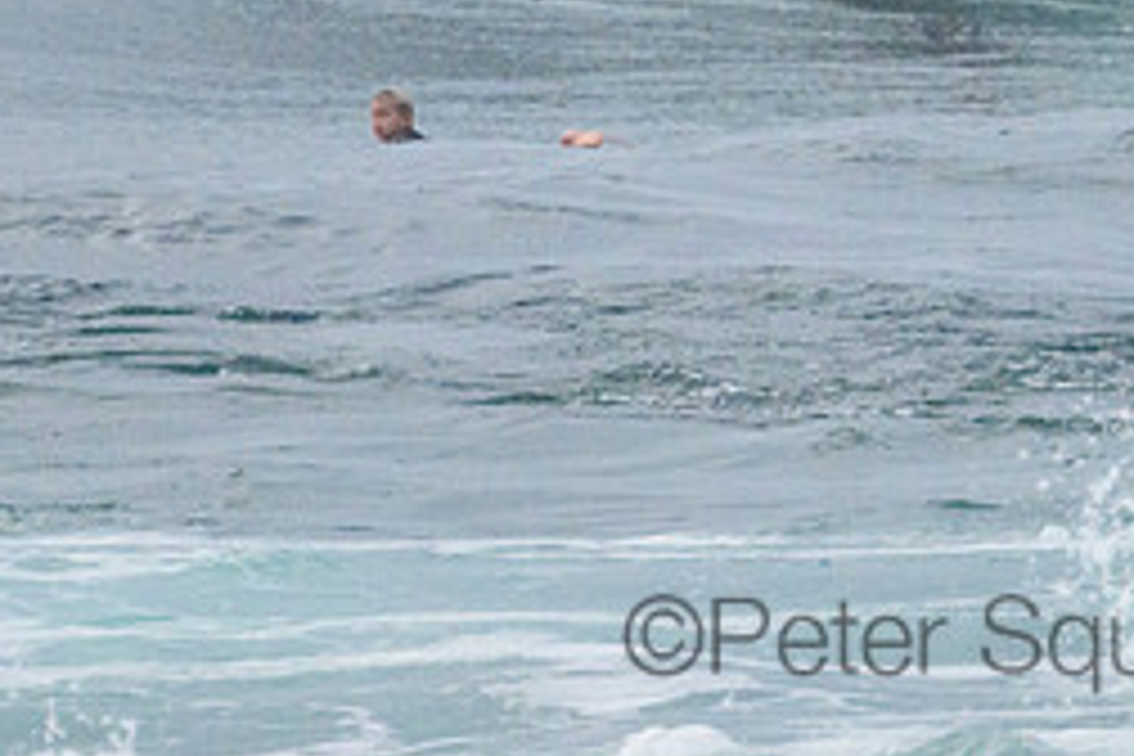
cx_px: 747
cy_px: -233
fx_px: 79846
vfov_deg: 0.5
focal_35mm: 2535
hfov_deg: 0.8
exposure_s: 1/2000
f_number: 11
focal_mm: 800
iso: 2200
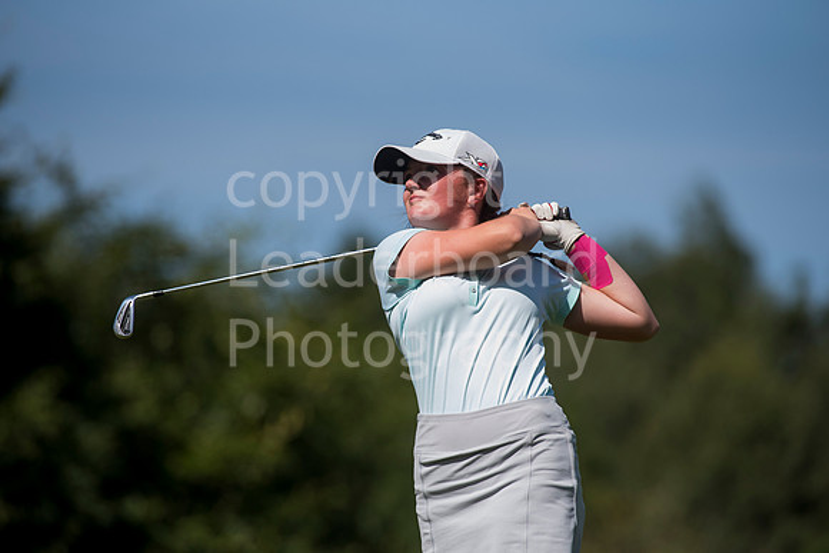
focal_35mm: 300
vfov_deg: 4.6
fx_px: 6910
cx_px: 414
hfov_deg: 6.9
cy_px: 276
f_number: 5.6
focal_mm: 300
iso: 500
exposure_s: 1/4000
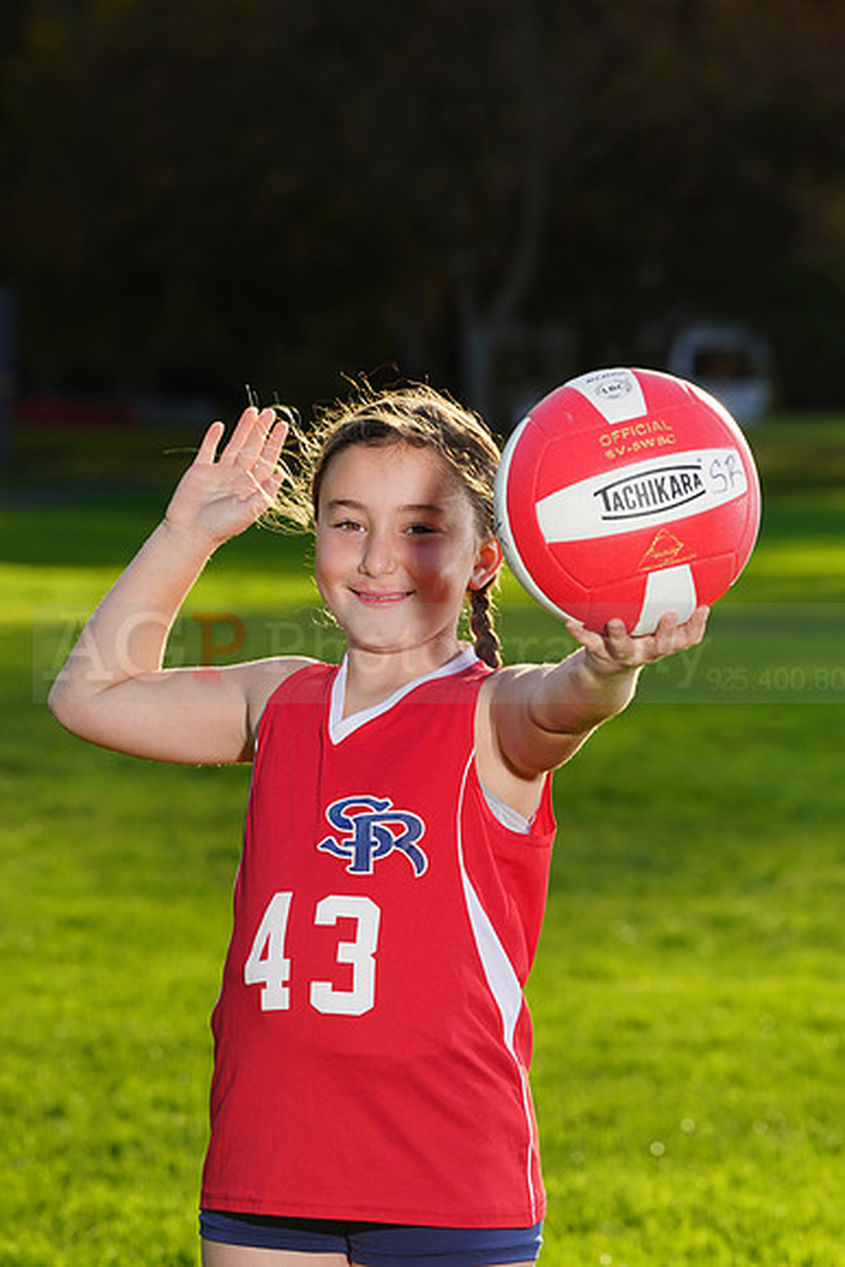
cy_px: 634
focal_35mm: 221
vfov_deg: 9.3
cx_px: 422
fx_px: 7776
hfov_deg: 6.2
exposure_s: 1/250
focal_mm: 221
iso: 200
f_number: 10
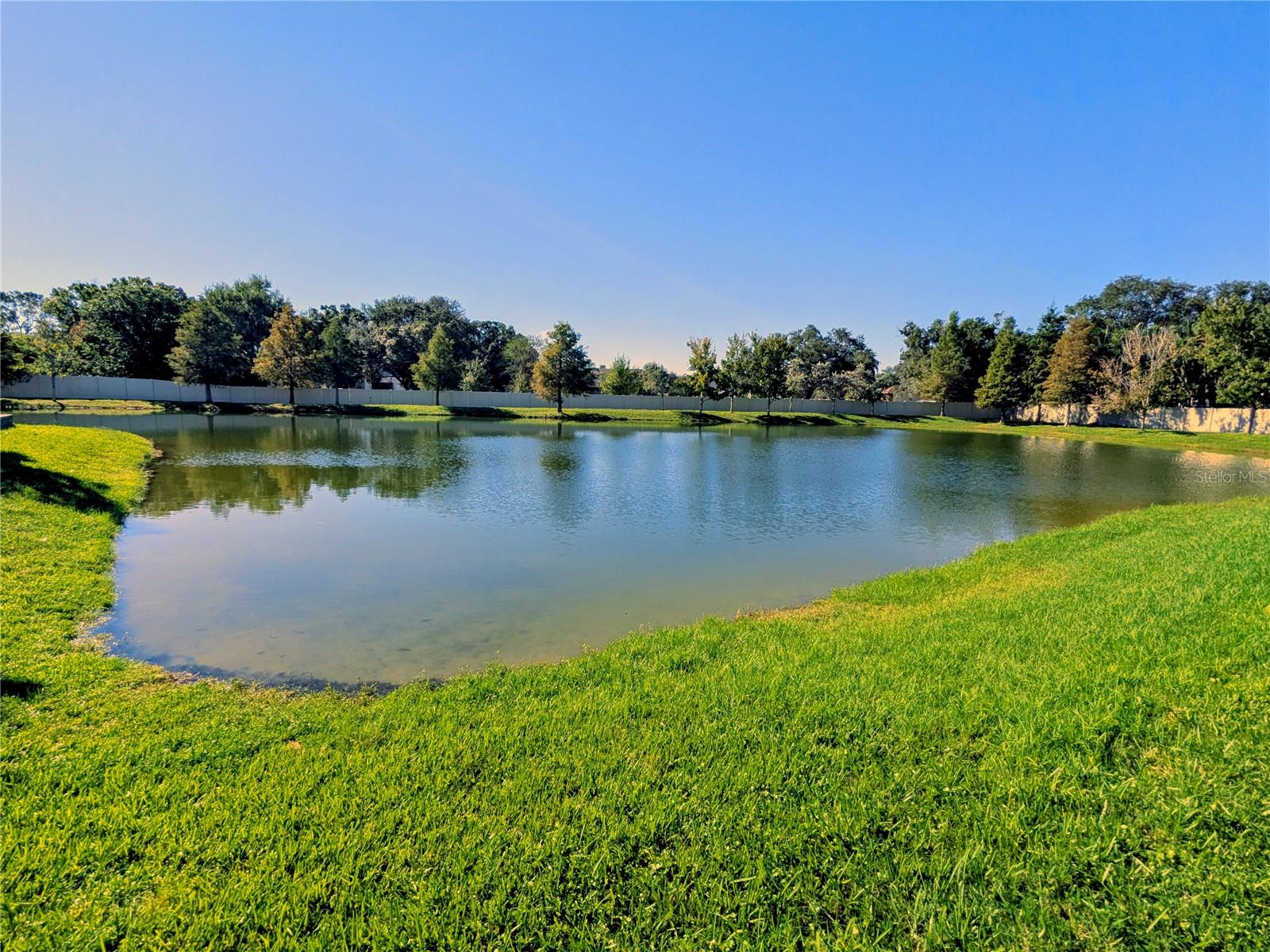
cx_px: 635
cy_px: 476
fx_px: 587
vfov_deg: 78.1
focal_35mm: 16
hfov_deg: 94.5
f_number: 2.2
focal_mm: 2.35
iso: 45
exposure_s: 1/1859
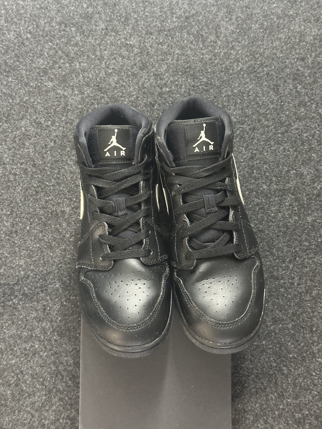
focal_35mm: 48
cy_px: 214
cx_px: 161
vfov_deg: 39.7
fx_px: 595
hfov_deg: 30.3
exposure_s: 1/21
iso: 640
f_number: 1.78
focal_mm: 6.86
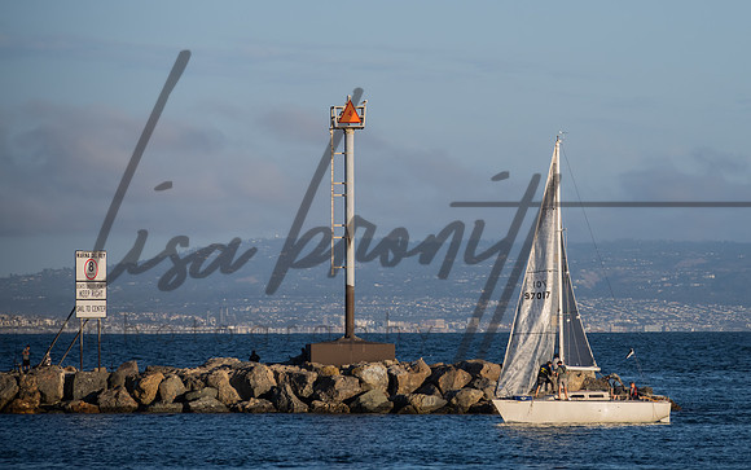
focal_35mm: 274
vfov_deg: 4.8
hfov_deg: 7.6
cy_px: 137
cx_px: 502
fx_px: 5616
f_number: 6.3
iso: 320
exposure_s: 1/1250
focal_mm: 200
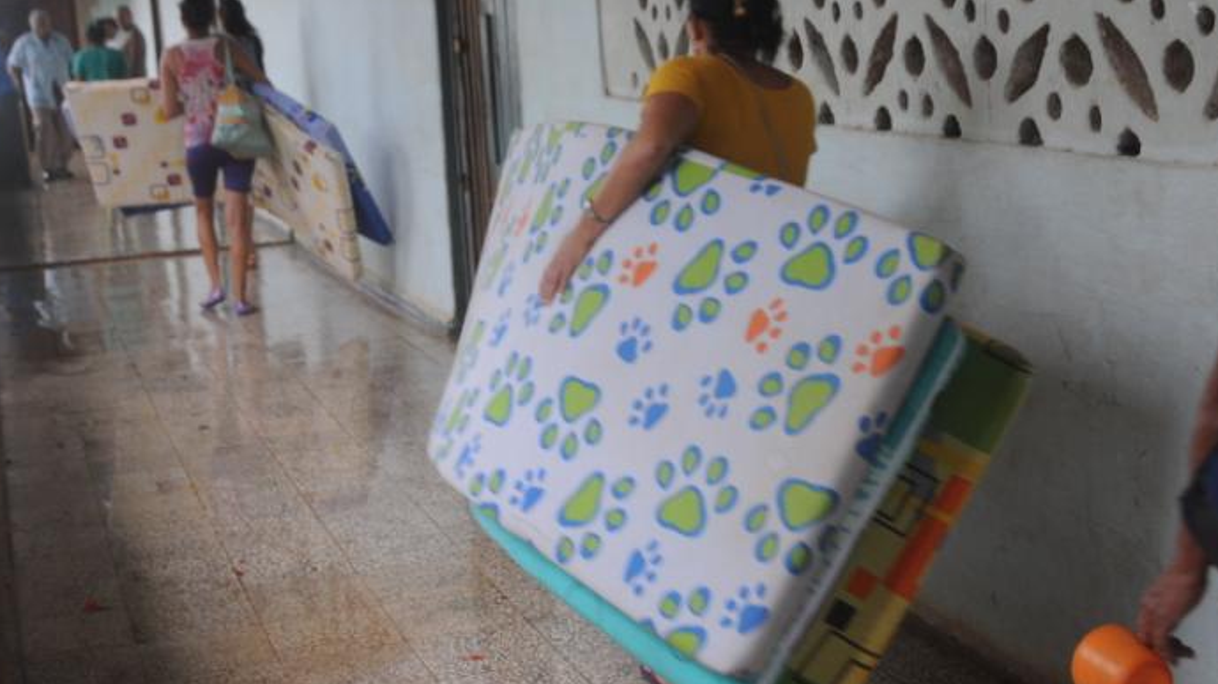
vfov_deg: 21.4
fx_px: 1808
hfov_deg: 37.2
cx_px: 651
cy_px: 300
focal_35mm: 56
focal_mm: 24
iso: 400
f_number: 4
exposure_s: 1/50
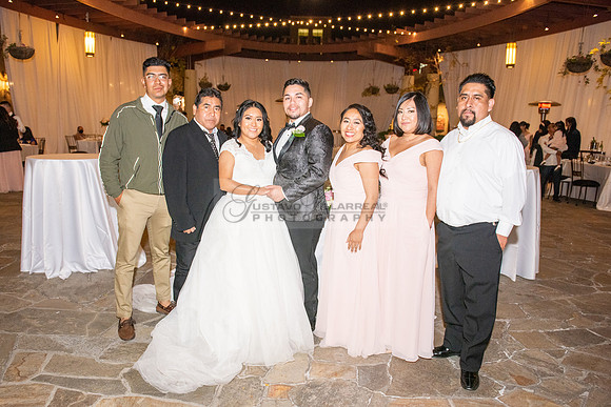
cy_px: 220
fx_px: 452
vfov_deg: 48.5
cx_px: 291
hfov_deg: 68.1
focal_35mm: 27
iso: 1600
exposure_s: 1/160
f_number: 4
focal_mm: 24
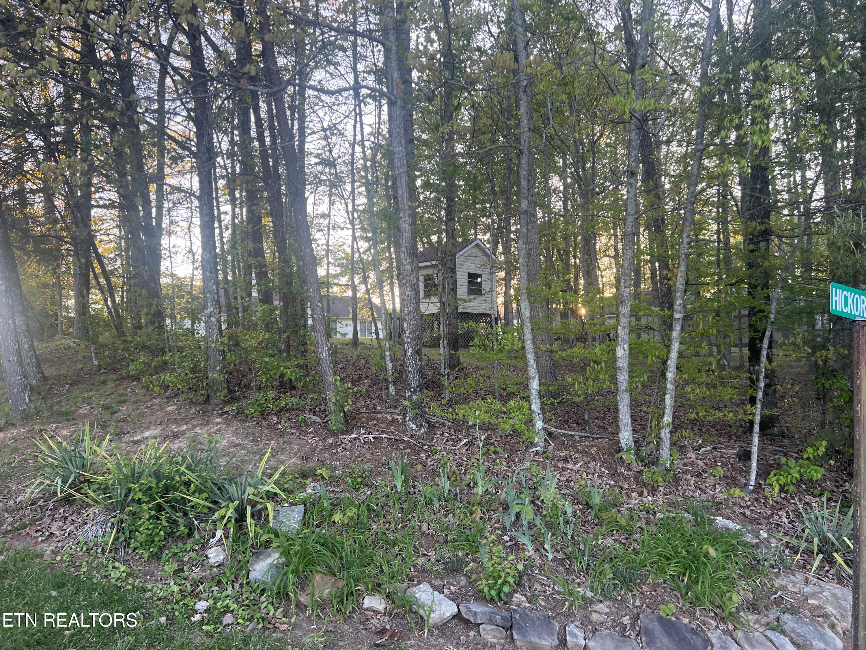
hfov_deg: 67.3
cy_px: 325
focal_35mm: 26
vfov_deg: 53.1
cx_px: 433
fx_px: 650
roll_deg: +0.6
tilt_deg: +3.2
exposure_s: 1/121
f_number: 1.5
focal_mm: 5.7
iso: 64
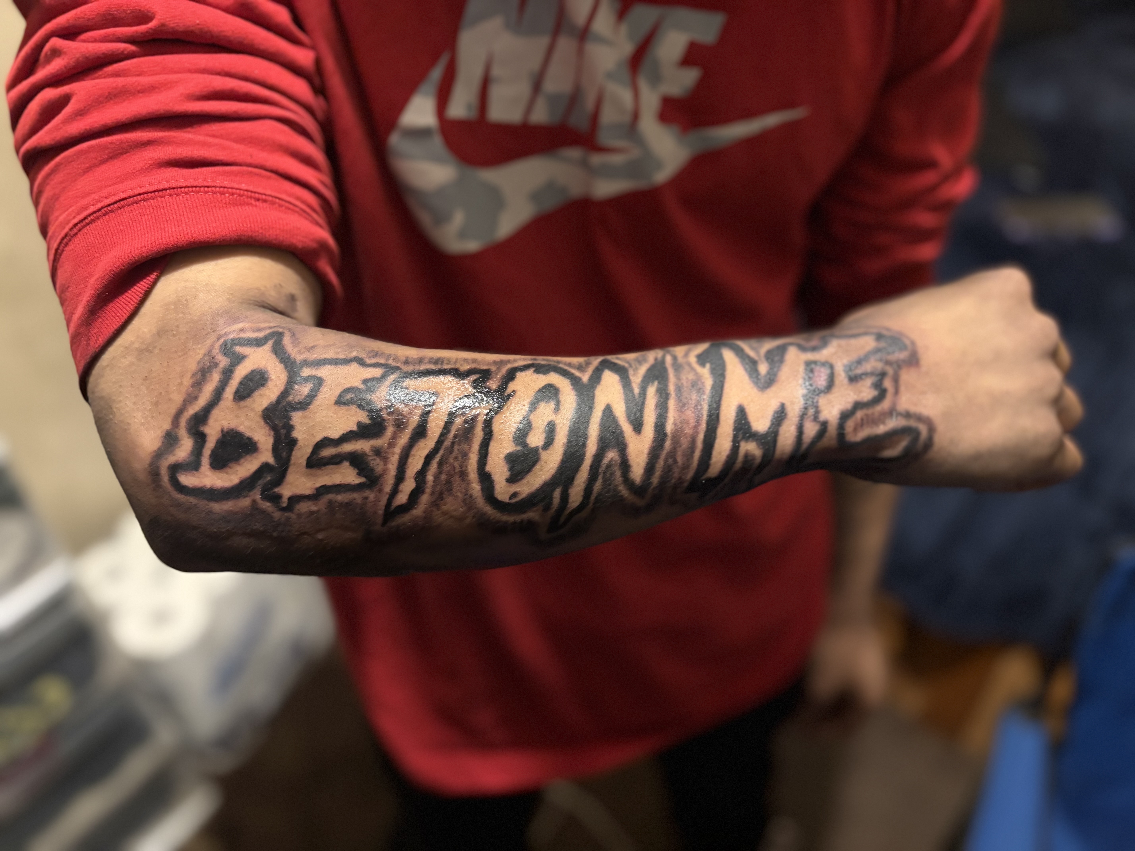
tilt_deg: -41.7
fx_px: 852
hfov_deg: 67.3
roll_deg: +2.9
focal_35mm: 26
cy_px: 426
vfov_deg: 53.1
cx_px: 568
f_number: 1.6
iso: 640
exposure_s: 1/30
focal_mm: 5.96
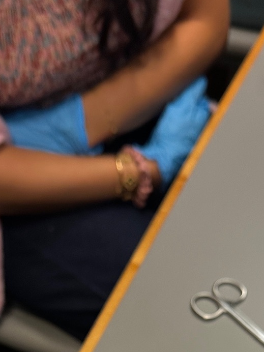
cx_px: 183
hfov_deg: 20.6
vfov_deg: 23.9
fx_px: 722
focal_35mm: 71
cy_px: 465
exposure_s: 1/120
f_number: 1.78
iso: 125
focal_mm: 6.86
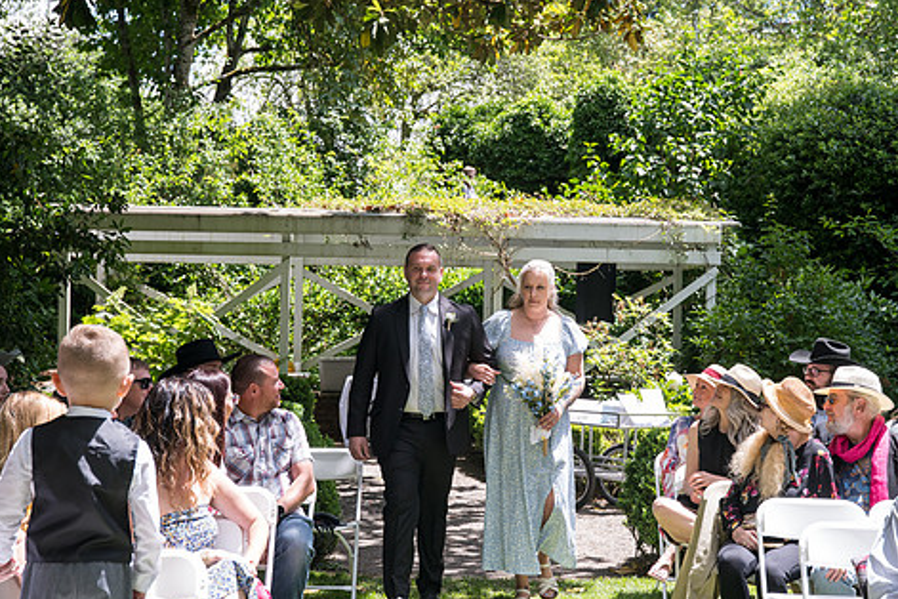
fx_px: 1721
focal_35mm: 69
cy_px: 304
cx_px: 522
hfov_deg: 29.2
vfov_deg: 19.7
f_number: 6.3
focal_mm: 56
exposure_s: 1/320
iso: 400
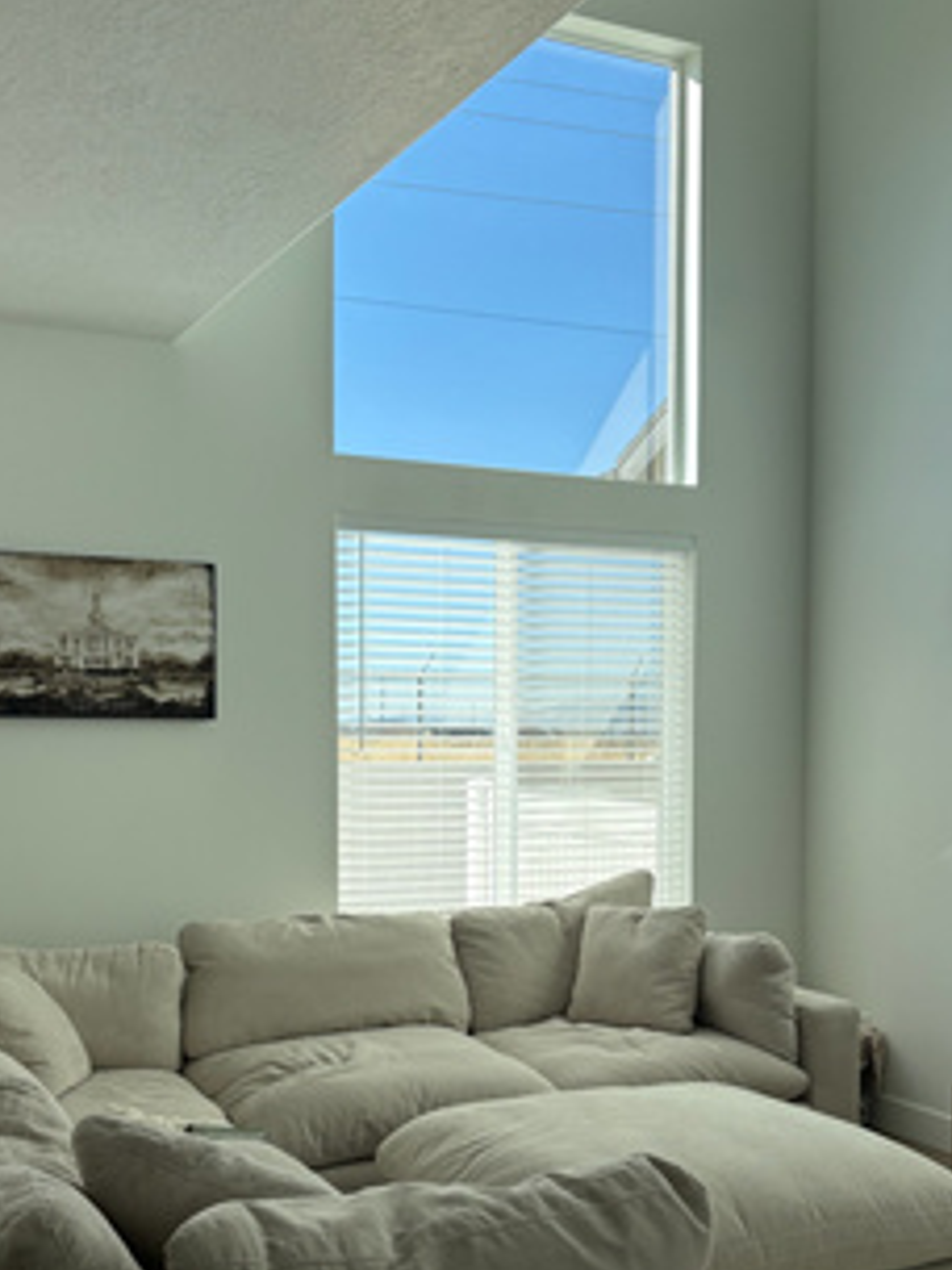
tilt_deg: -2.3
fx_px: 1503
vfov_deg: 45.4
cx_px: 468
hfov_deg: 35.1
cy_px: 798
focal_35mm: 41
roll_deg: -0.5
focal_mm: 5.96
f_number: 1.6
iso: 50
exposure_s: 1/1287
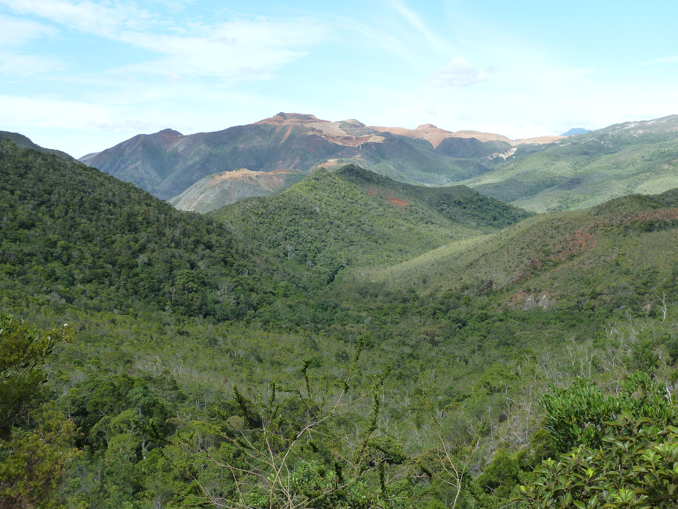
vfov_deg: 34.3
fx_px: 823
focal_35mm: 42
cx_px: 339
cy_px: 254
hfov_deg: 44.8
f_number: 4
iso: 125
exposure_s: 1/250
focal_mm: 6.9
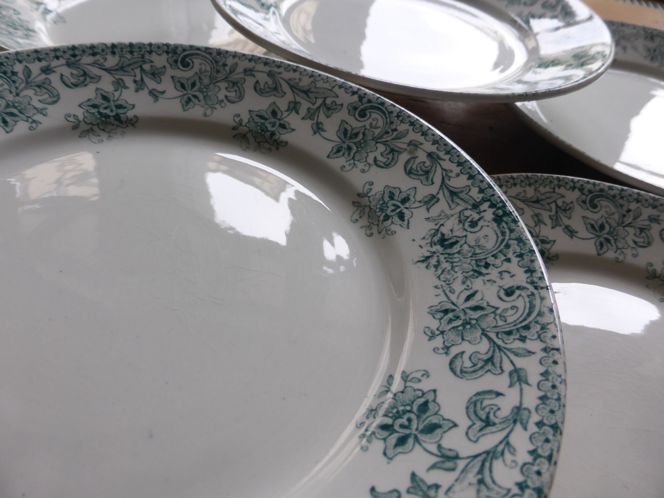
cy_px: 249
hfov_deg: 69.4
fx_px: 480
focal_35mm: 25
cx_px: 332
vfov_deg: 54.9
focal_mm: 4.3
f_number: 3.3
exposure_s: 1/60
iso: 125
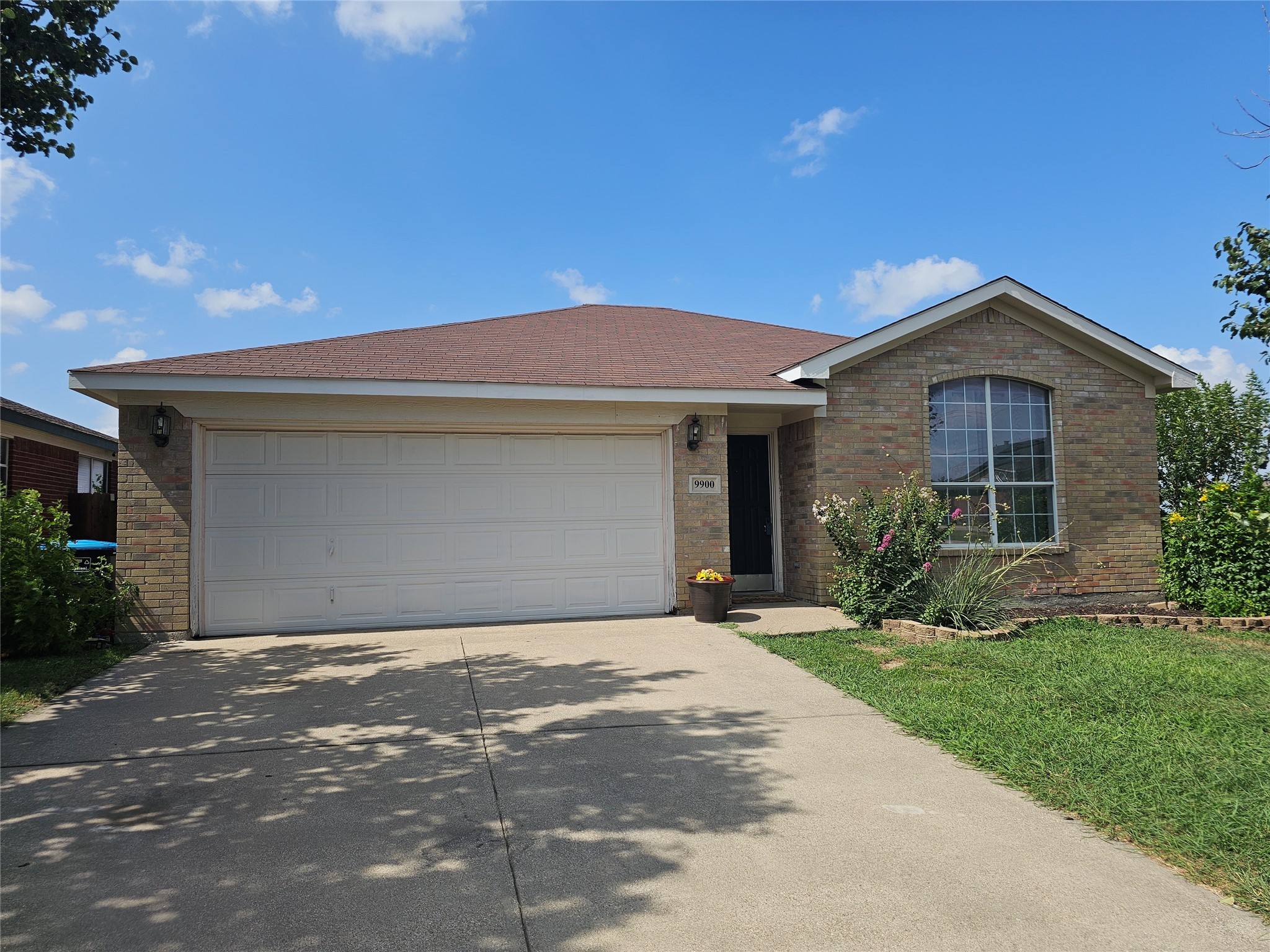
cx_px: 635
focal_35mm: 23
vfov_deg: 58.9
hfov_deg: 73.9
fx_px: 844
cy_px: 476
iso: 10
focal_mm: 6.3
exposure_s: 1/989
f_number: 1.7
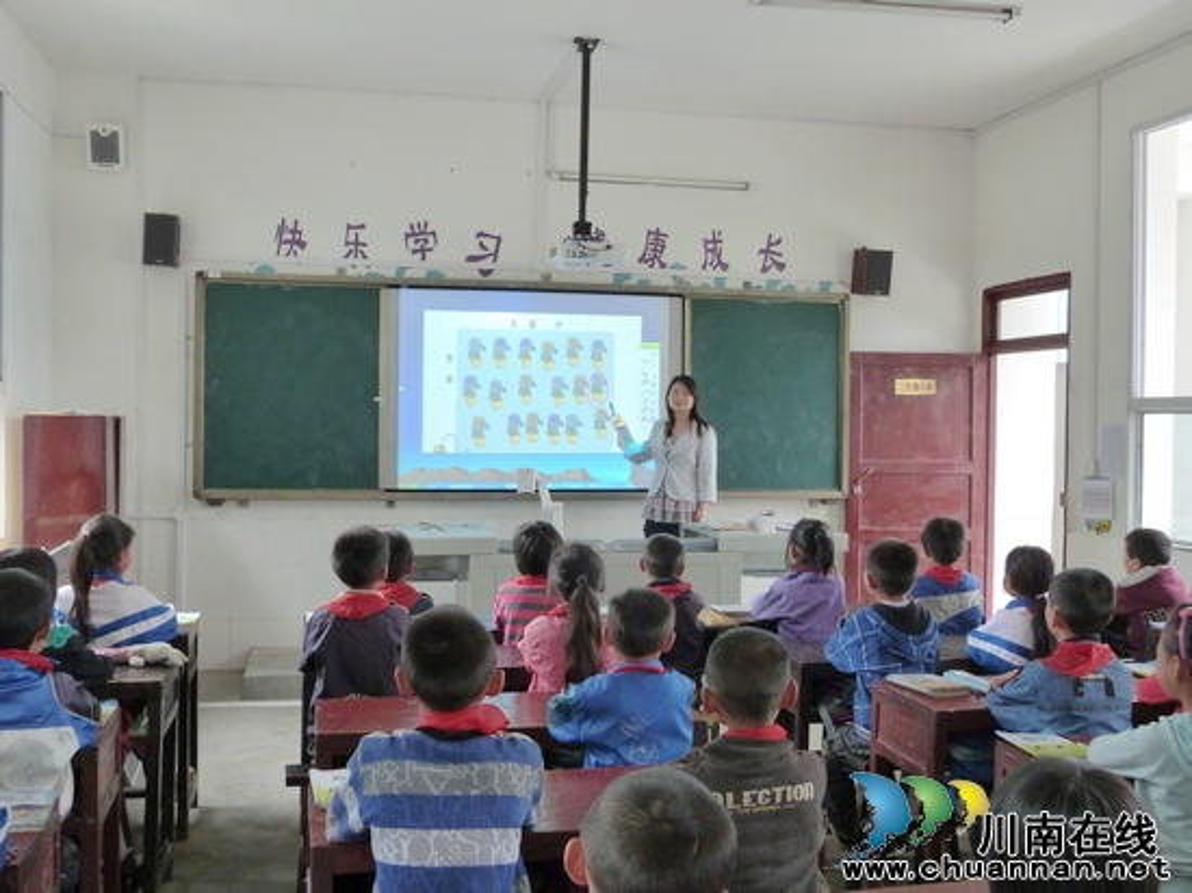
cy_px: 446
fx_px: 1205
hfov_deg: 52.6
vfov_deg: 40.7
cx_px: 596
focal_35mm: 35
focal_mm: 6.2
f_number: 3
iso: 400
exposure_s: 1/60
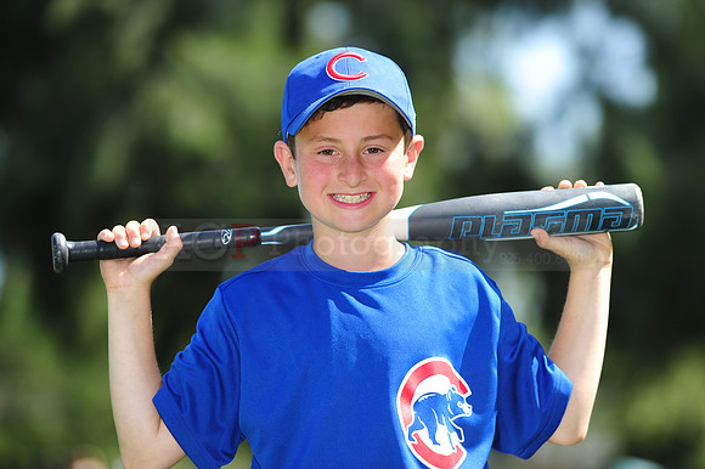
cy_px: 234
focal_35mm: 200
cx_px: 352
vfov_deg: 6.9
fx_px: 3914
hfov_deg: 10.3
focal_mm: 200
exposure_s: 1/640
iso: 200
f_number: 4.5
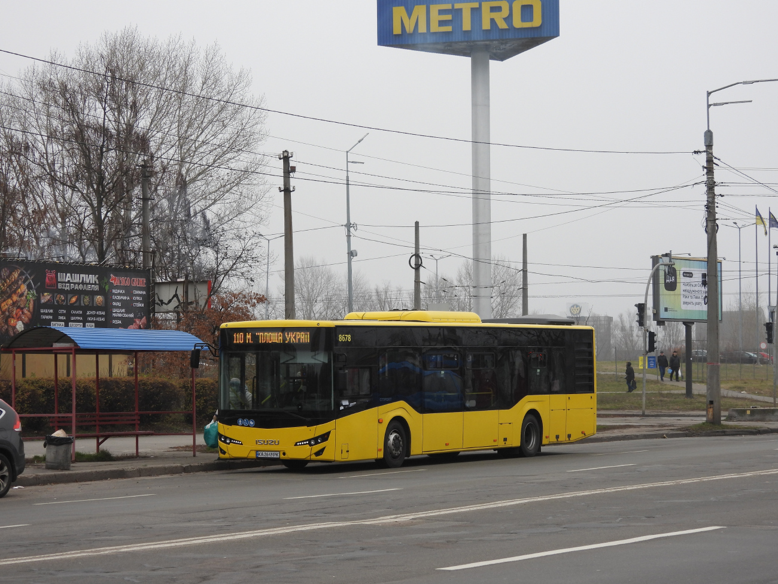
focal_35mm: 95
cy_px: 292
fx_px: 2135
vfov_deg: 15.6
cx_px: 389
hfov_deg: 20.7
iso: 100
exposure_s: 1/160
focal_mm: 17
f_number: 4
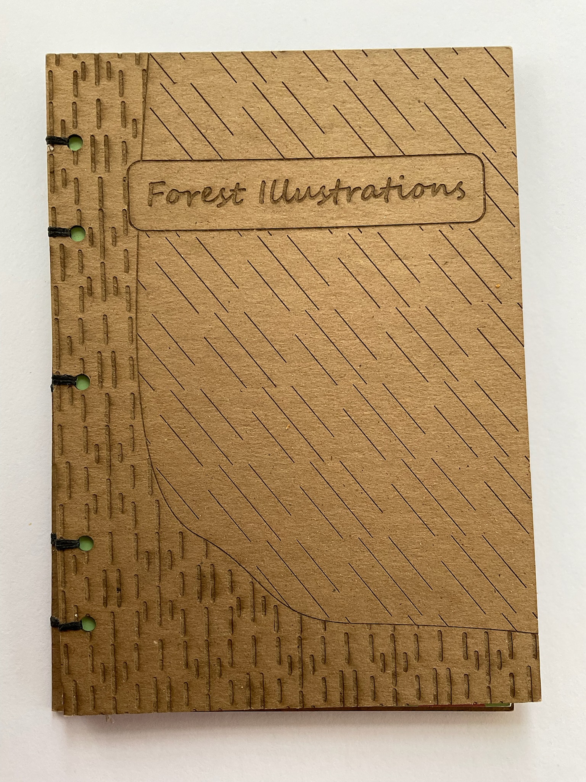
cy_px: 391
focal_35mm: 29
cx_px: 293
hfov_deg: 48.2
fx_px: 655
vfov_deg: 61.7
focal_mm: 3
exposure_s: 1/122
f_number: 1.8
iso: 40
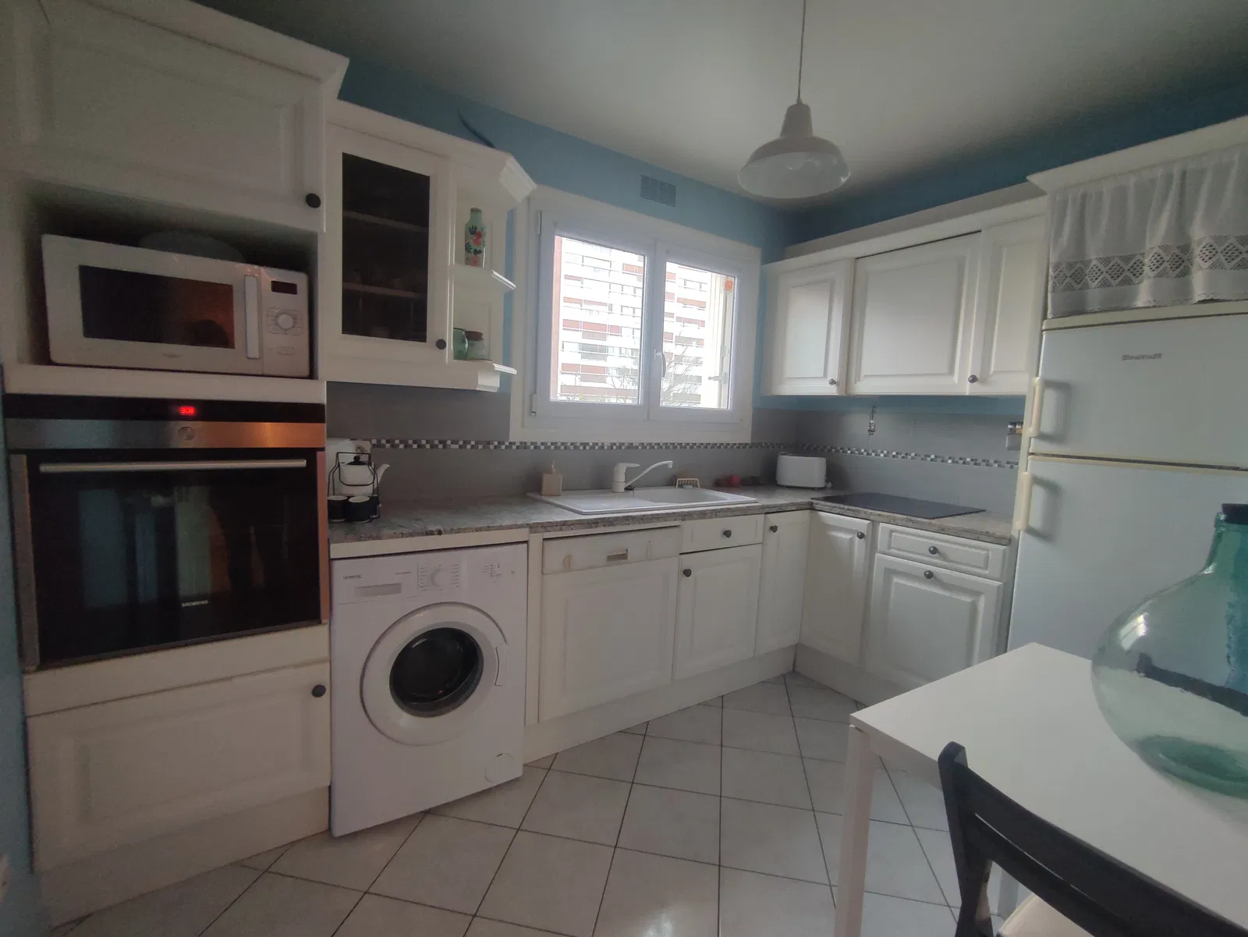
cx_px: 624
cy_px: 468
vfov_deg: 78.1
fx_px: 577
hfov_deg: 94.5
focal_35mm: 16
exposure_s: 1/33
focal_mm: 1.65
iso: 135
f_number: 2.2
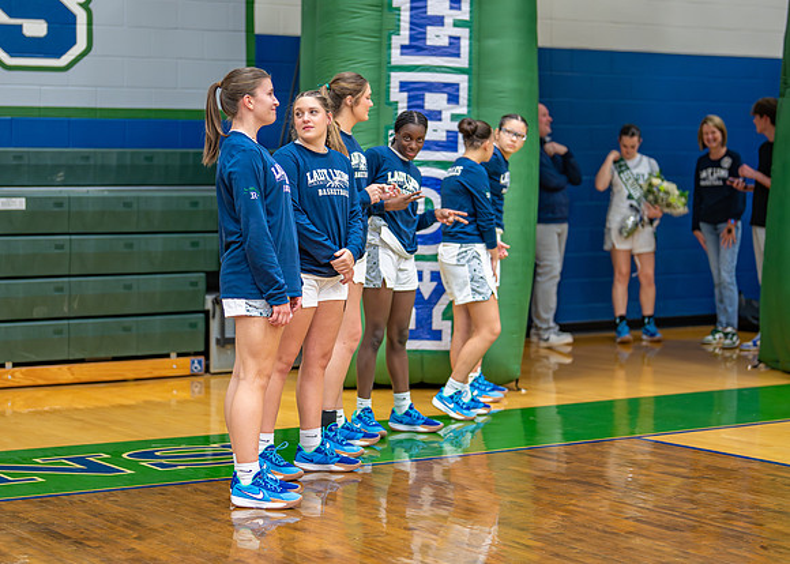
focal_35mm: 85
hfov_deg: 23.5
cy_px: 253
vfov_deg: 16.9
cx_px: 366
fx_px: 1897
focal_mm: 50
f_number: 1.2
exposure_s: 1/500
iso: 1250
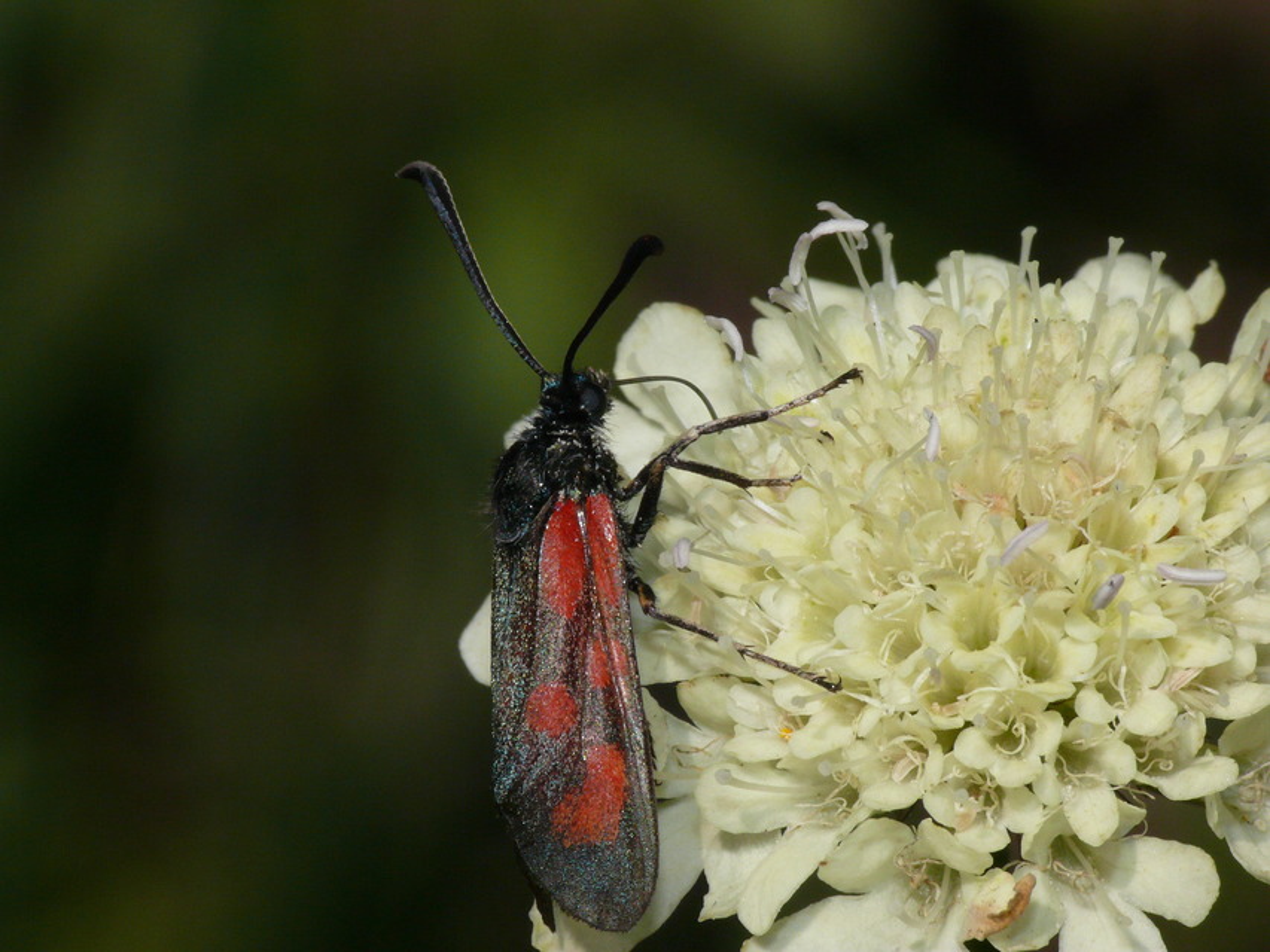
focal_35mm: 200
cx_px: 635
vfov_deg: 7.4
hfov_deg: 9.9
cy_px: 476
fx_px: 7339
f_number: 11
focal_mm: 42.3
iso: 200
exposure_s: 1/640
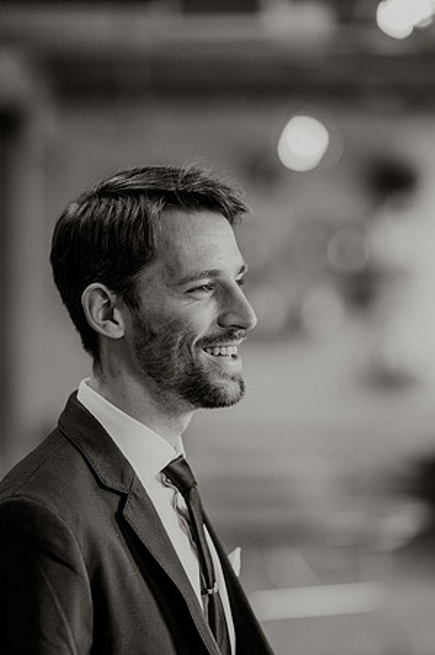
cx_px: 218
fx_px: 1907
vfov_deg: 19.5
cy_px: 328
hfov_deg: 13.0
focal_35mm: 105
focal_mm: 105
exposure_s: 1/640
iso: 1600
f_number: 2.2
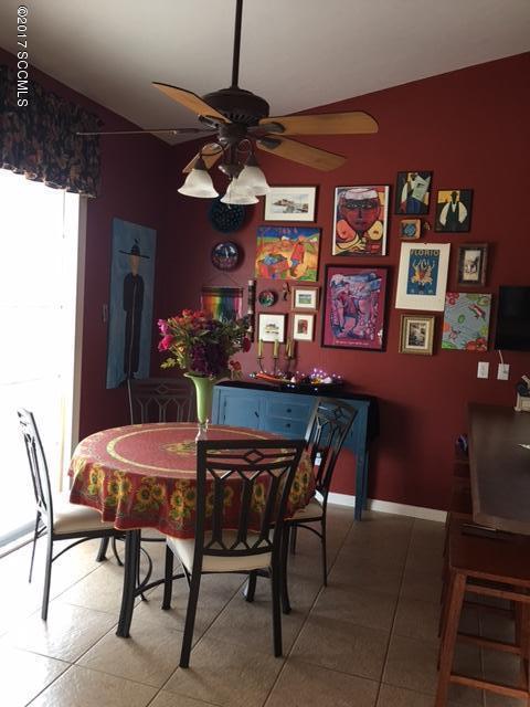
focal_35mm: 29
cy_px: 354
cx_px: 265
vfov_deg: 61.7
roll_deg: -2.9
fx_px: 592
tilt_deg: -2.9
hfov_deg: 48.2
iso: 40
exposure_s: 1/15
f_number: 2.2
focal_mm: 4.15
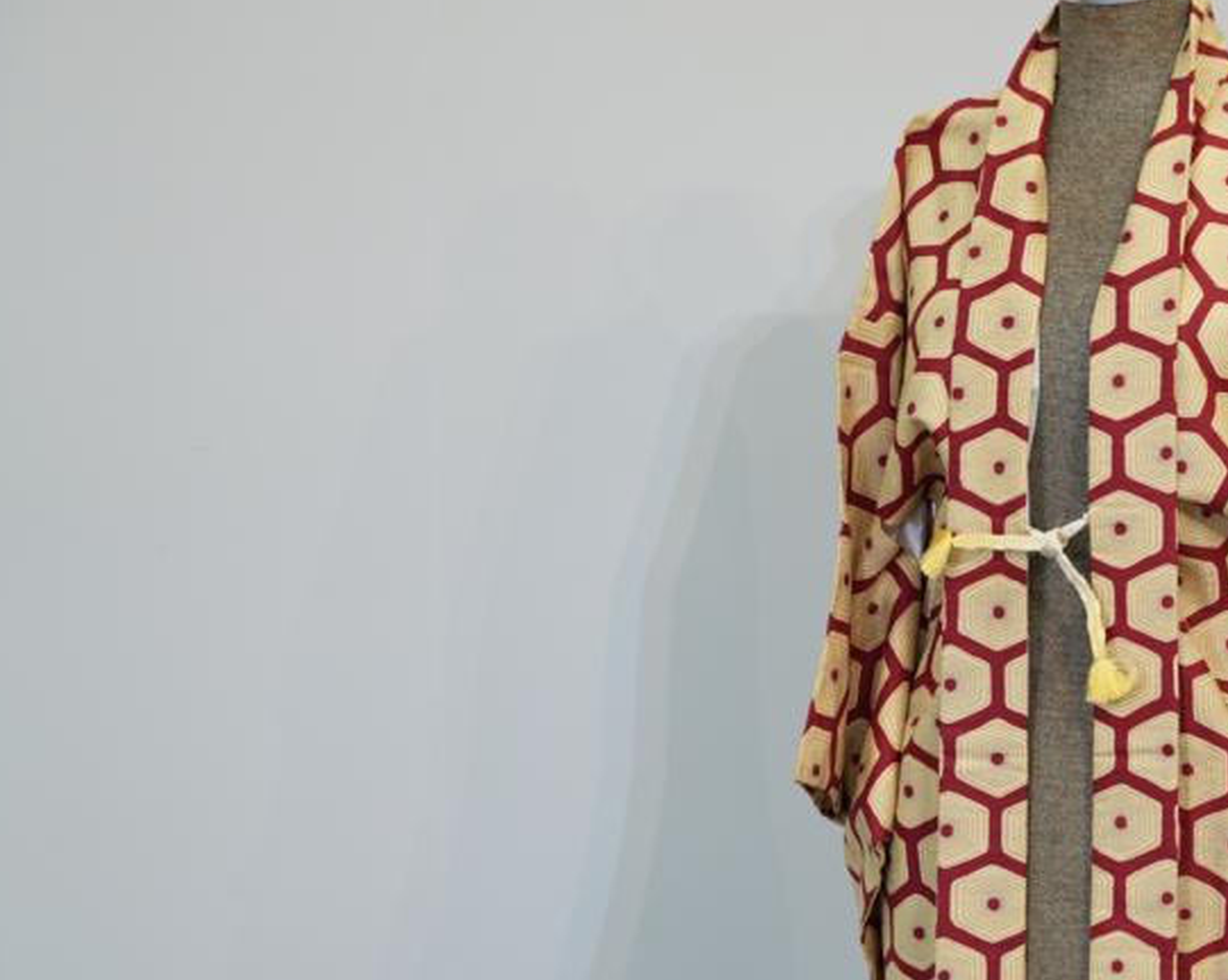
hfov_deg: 14.8
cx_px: 1167
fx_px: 4649
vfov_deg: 12.0
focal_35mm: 128
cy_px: 530
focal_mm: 68
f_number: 4
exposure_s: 1/80
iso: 640
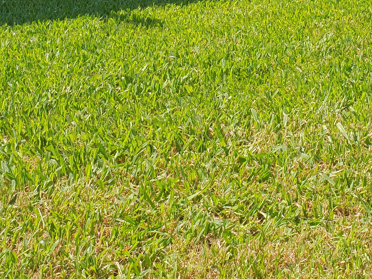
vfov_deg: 15.4
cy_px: -266
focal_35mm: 78
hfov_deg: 24.6
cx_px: 288
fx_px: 841
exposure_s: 1/250
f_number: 4.5
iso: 50
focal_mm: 14.6
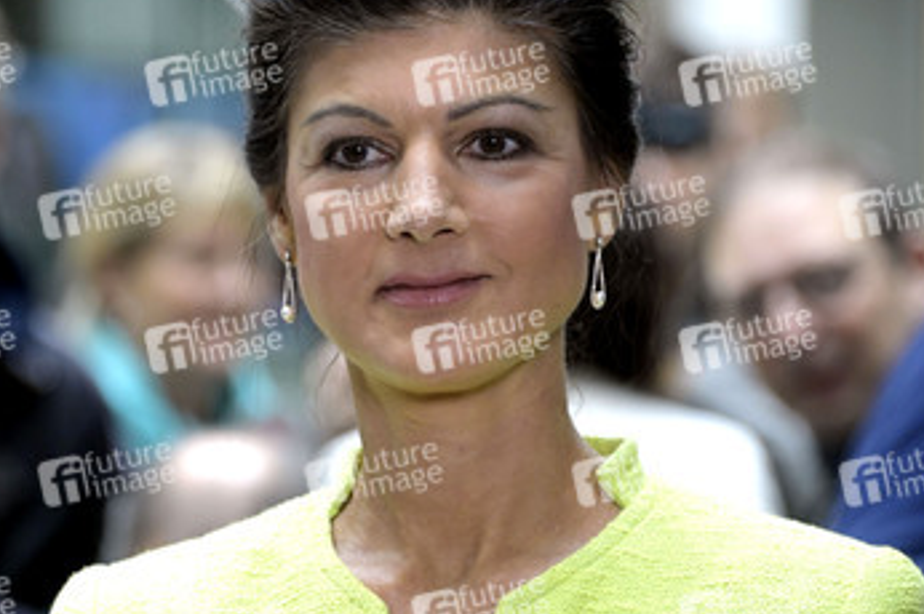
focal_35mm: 326
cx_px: 410
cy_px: 275
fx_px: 8359
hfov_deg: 6.3
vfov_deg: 4.2
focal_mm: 250
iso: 5000
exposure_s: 1/400
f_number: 5.6
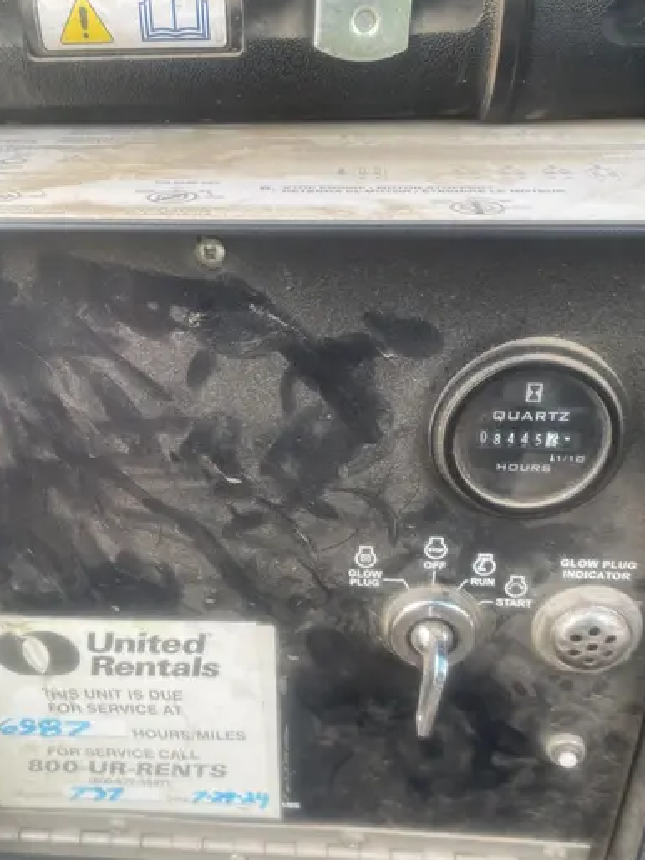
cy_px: 465
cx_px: 261
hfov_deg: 38.5
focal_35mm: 37
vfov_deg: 50.1
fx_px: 920
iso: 40
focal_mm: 4.2
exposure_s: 1/121
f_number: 1.6
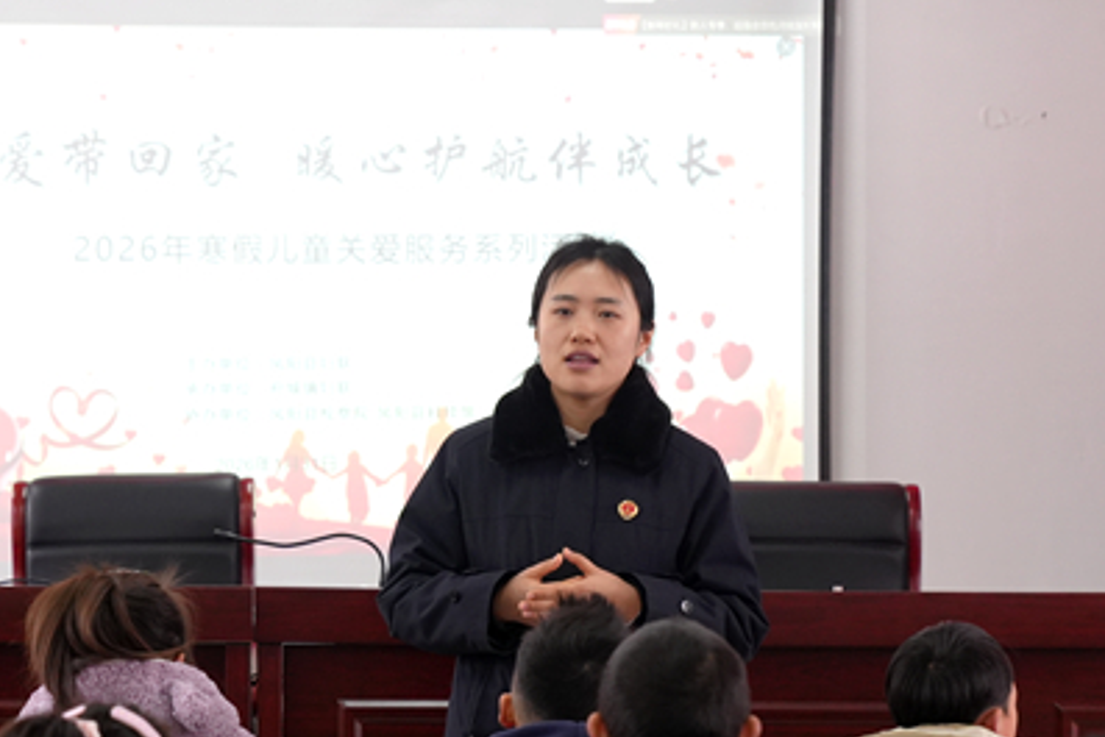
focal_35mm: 141
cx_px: 576
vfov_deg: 9.7
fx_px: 4329
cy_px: 711
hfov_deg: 14.5
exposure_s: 1/160
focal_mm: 70
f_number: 4
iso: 1250
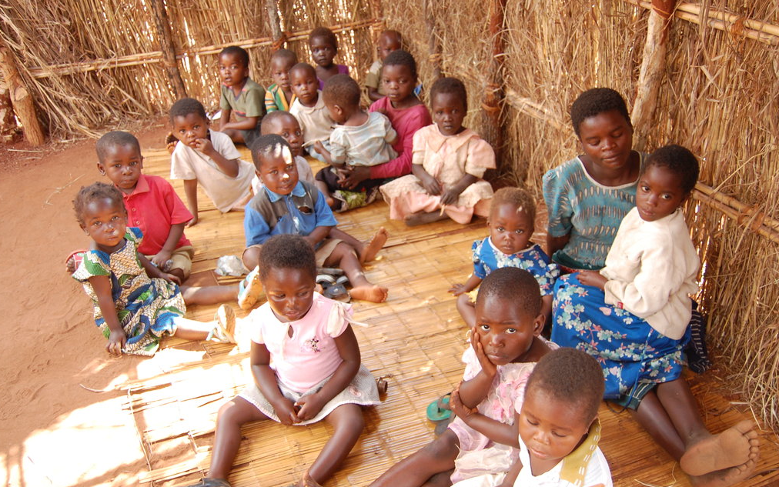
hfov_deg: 56.7
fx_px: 722
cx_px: 386
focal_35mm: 34
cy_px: 239
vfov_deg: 37.3
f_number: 3.8
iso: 400
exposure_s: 1/50
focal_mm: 22
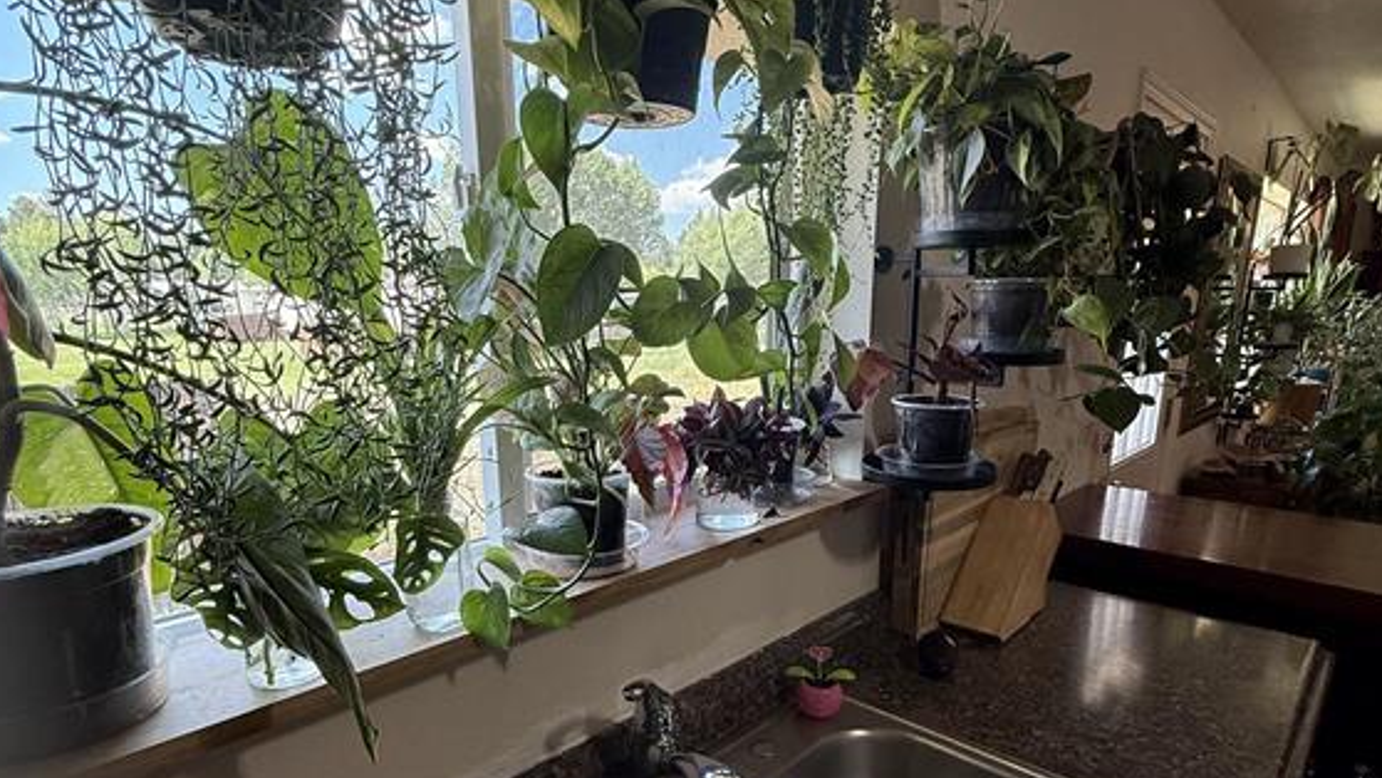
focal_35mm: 21
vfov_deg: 53.0
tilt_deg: -12.9
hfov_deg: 83.8
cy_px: 488
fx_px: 770
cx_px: 681
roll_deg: +1.0
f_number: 2.2
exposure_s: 1/120
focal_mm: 2.22
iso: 160
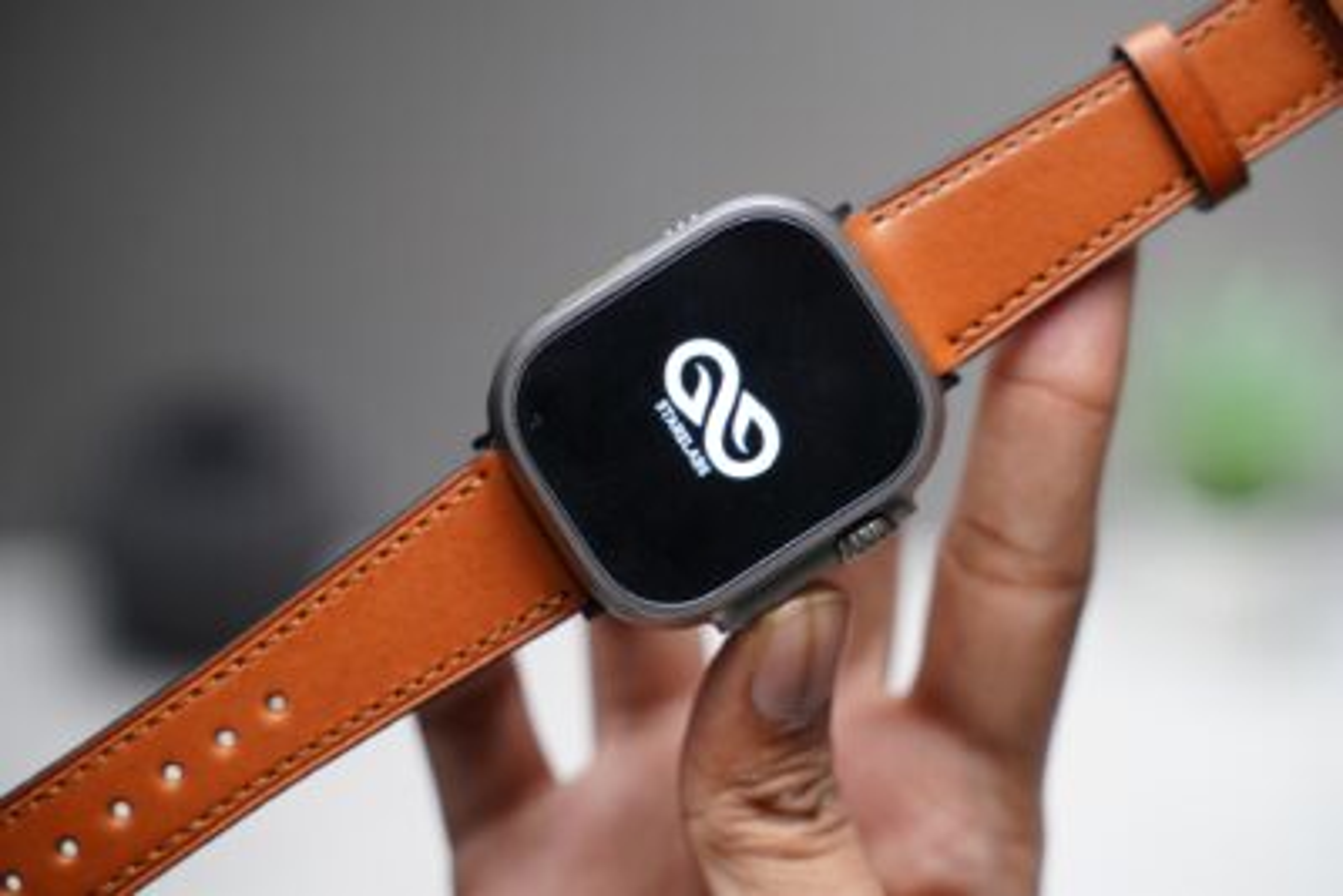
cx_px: 672
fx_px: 2799
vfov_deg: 18.2
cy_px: 448
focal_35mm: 75
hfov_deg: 27.0
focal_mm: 75
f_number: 4
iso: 1600
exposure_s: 1/90
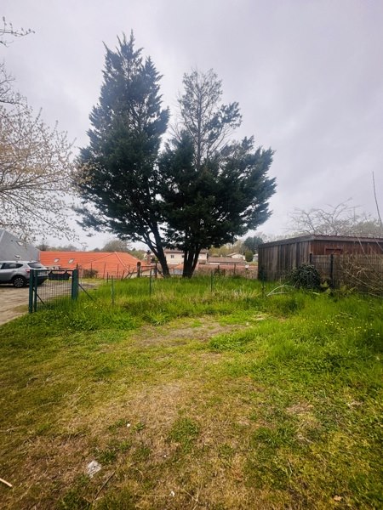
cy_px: 255
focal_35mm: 14
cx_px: 192
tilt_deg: +1.2
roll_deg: -1.1
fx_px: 207
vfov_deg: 102.1
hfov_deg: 85.7
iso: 40
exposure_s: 1/236
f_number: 2.2
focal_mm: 2.22
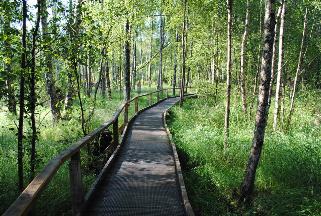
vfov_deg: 48.1
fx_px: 241
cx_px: 160
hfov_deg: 67.3
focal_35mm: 27
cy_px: 108
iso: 200
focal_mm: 18
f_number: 5
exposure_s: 1/100
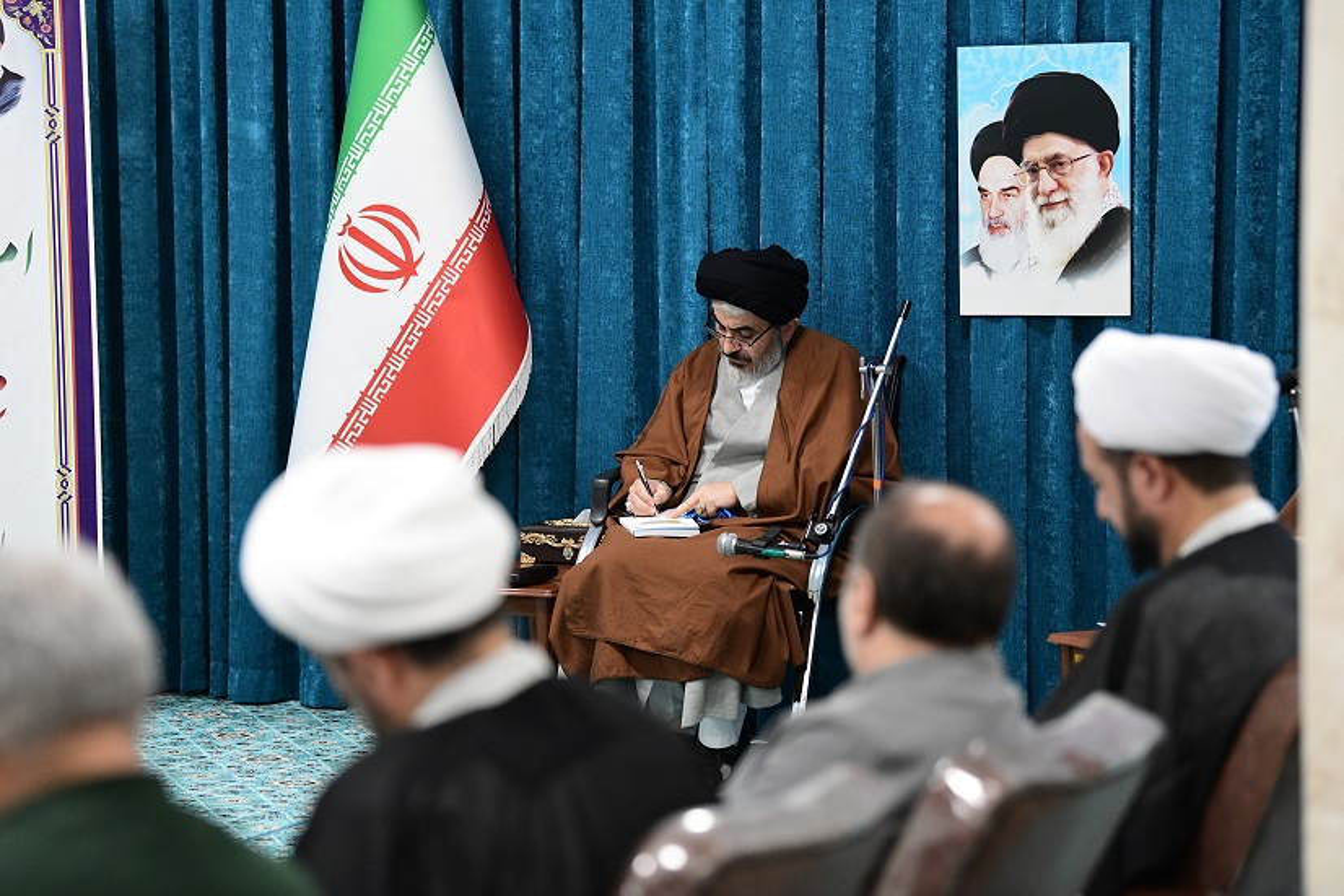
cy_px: 448
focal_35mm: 116
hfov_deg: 17.6
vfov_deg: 11.8
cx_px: 672
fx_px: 4331
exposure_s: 1/400
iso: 5000
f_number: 2.8
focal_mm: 116
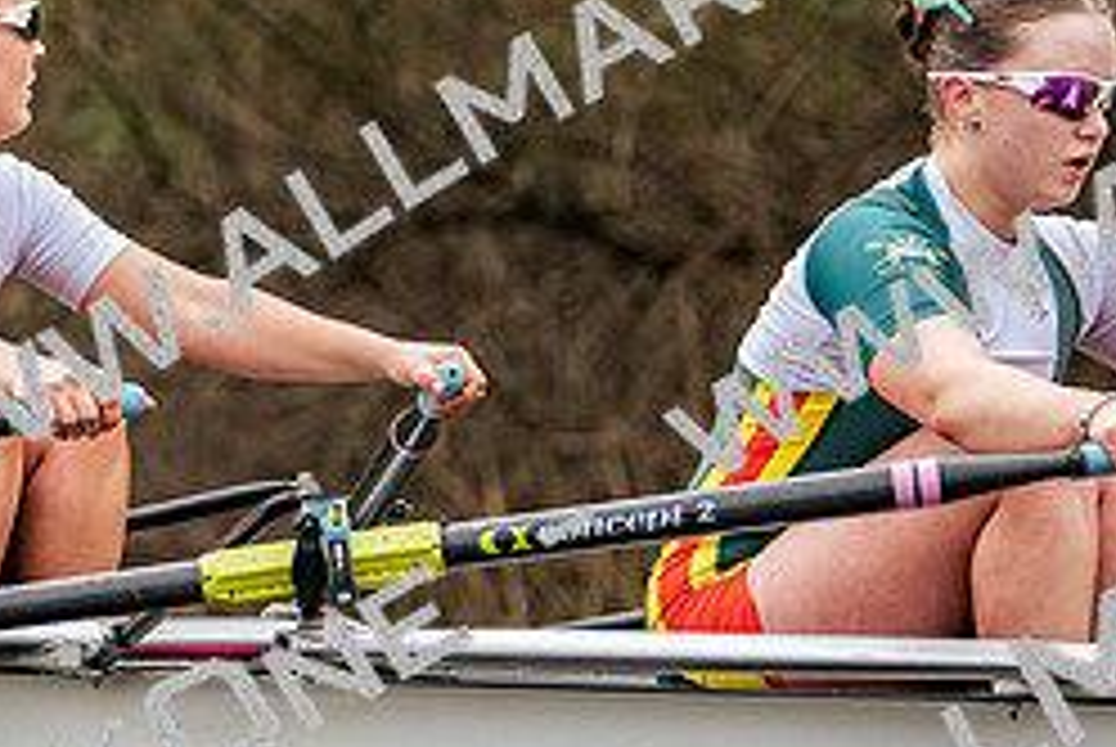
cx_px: 338
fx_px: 19956
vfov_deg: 2.1
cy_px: 551
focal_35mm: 643
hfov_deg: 3.2
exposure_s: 1/2000
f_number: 6.3
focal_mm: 275
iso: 2000
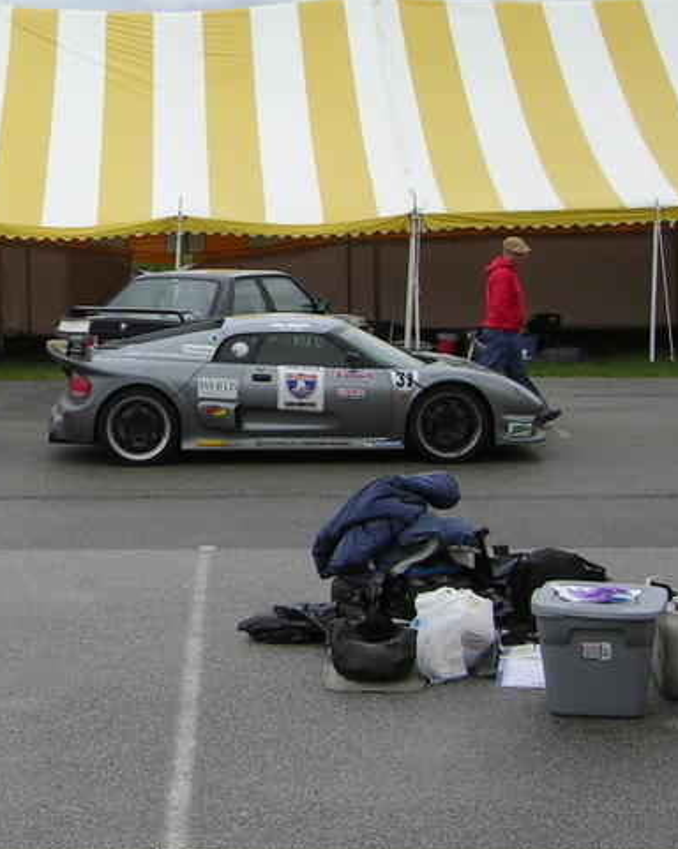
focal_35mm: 78
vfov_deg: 24.5
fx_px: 1959
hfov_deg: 19.3
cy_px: 397
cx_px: 65
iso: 50
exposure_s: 1/321
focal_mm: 7.6
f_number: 5.8
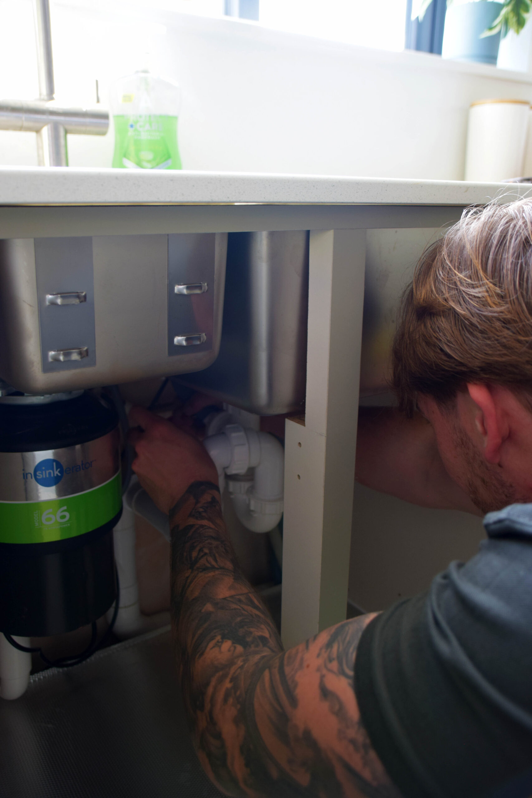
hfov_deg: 40.0
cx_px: 266
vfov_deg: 57.2
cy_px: 399
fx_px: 731
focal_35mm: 33
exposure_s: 1/40
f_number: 3.8
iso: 400
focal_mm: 22
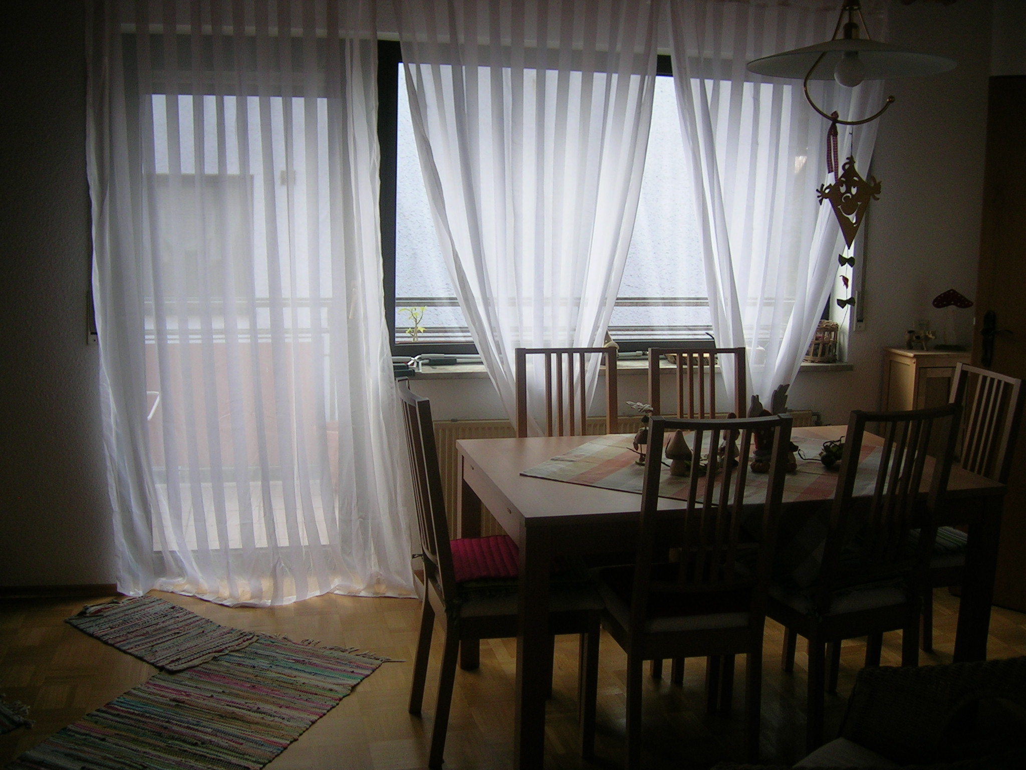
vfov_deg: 40.7
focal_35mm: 35
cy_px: 385
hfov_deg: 52.6
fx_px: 1037
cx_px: 513
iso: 50
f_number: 2.8
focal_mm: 5.4
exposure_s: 1/104
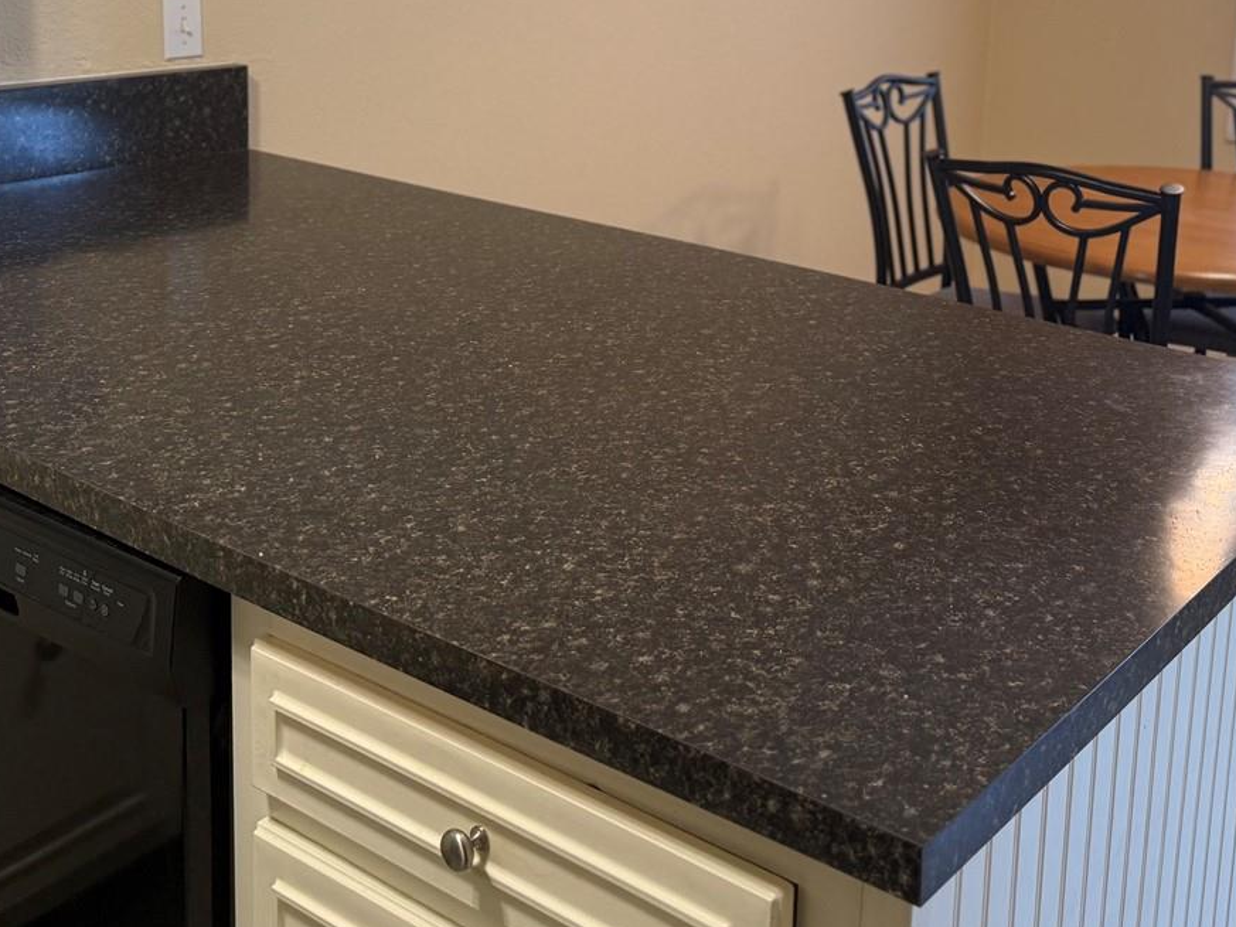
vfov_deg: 31.5
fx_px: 1571
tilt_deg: -8.9
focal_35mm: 44
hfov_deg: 42.7
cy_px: 117
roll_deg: -2.5
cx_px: 753
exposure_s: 1/60
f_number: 1.78
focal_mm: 6.76
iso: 200
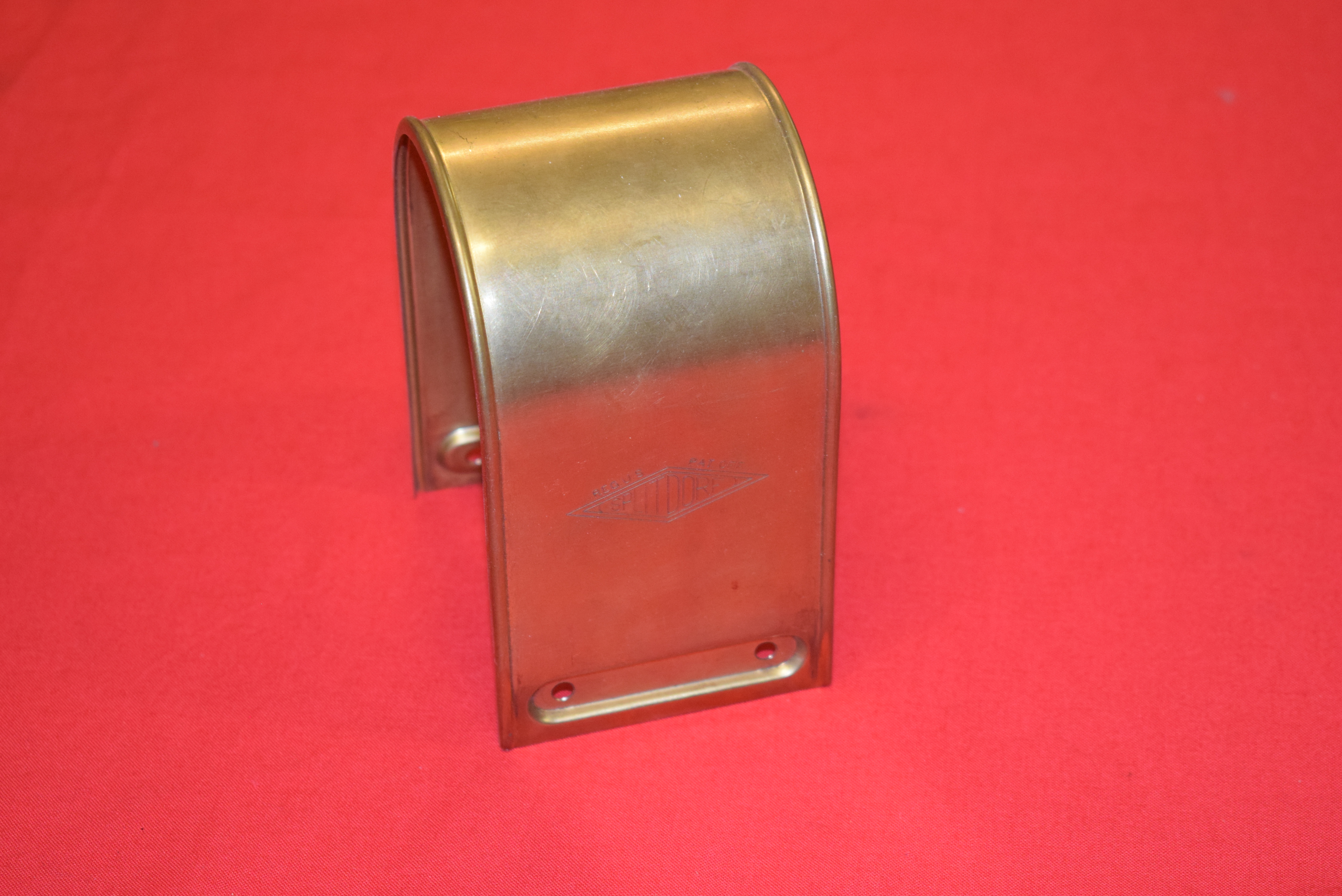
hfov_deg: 24.6
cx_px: 671
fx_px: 3076
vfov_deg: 16.6
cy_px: 448
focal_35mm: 82
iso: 1250
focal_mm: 55
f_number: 5.6
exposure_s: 1/80
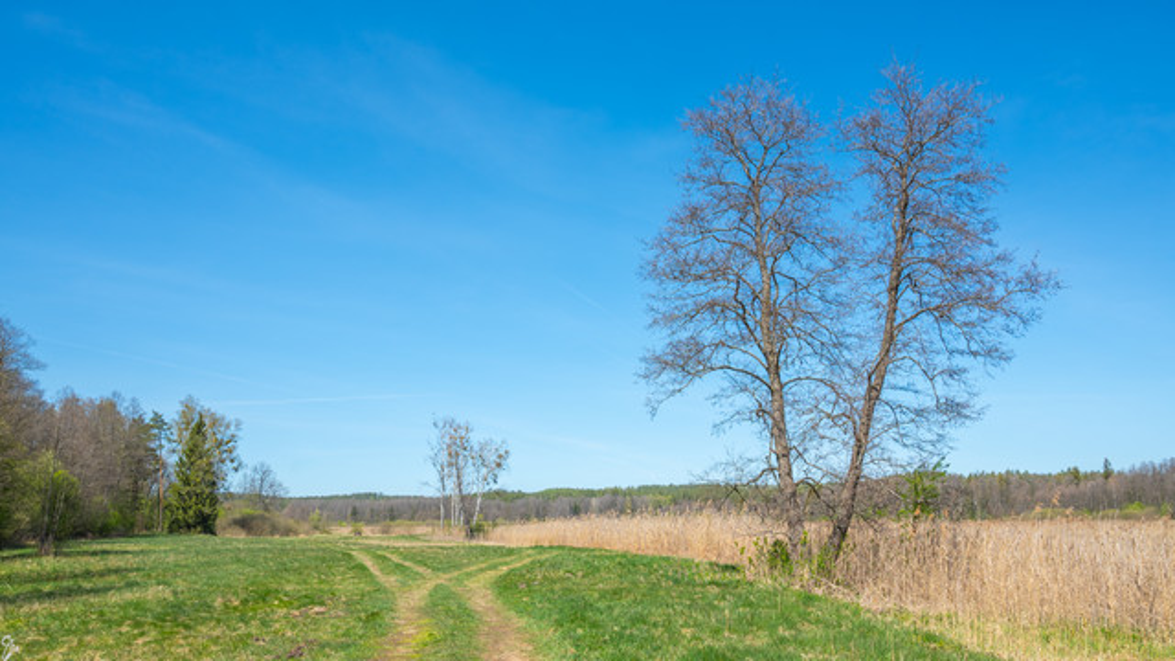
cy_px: 355
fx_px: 884
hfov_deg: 67.2
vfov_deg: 41.0
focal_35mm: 28
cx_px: 594
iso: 100
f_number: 8
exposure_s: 1/400
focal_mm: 26.5
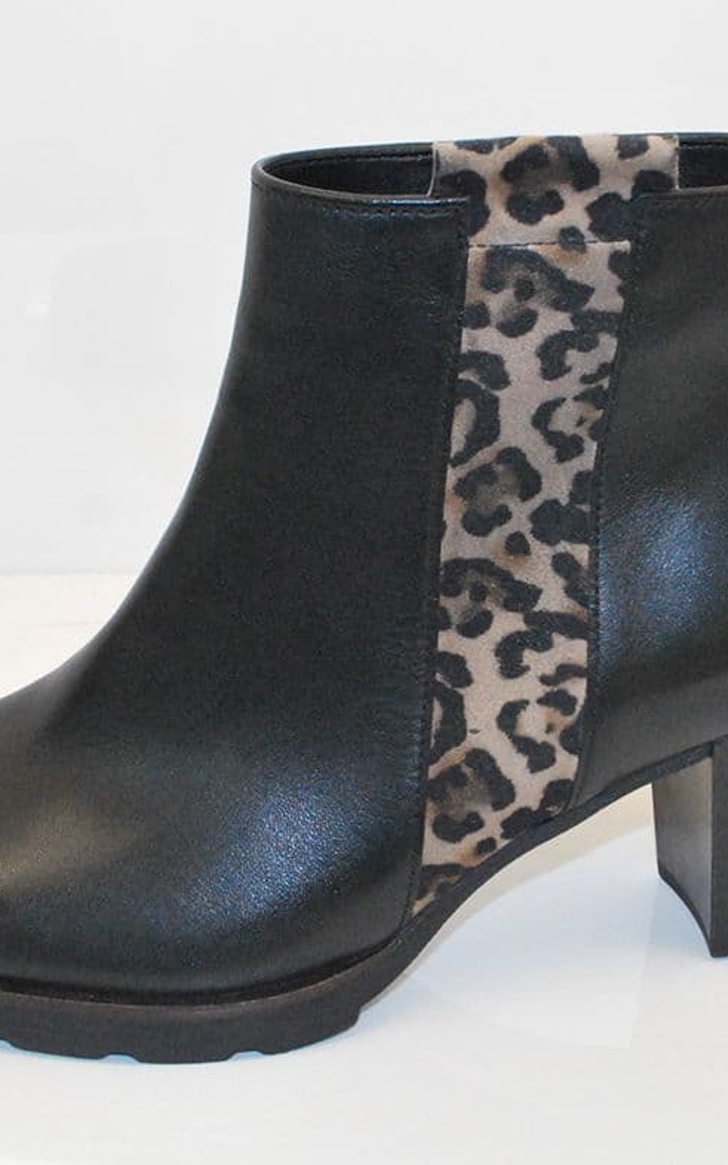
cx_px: 359
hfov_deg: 23.1
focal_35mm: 56
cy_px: 577
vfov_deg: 36.3
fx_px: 1778
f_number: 8
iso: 1600
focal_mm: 24
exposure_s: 1/200
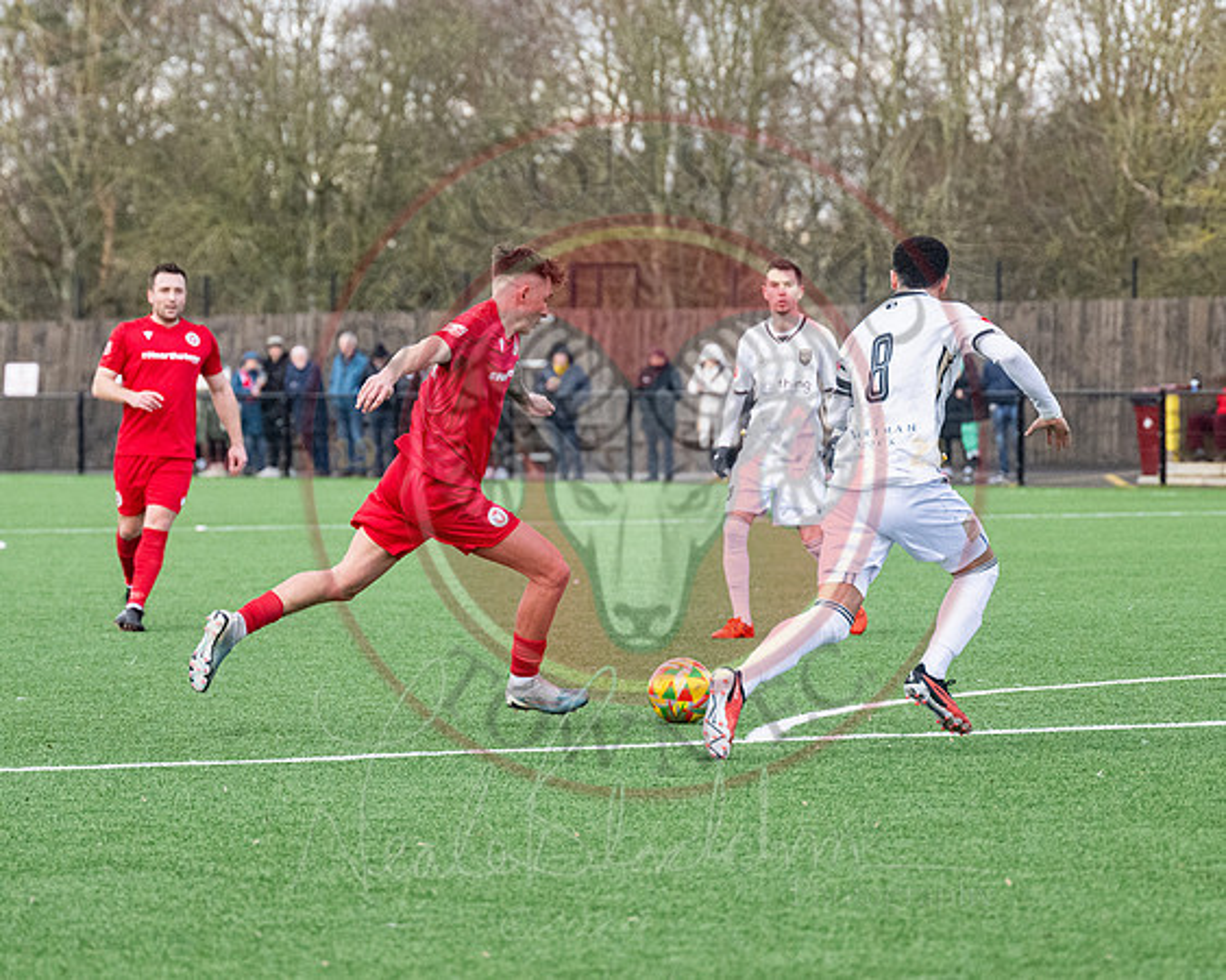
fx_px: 7657
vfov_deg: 7.3
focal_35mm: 211
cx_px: 480
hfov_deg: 9.2
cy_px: 421
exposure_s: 1/1600
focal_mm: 125
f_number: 4
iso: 2000
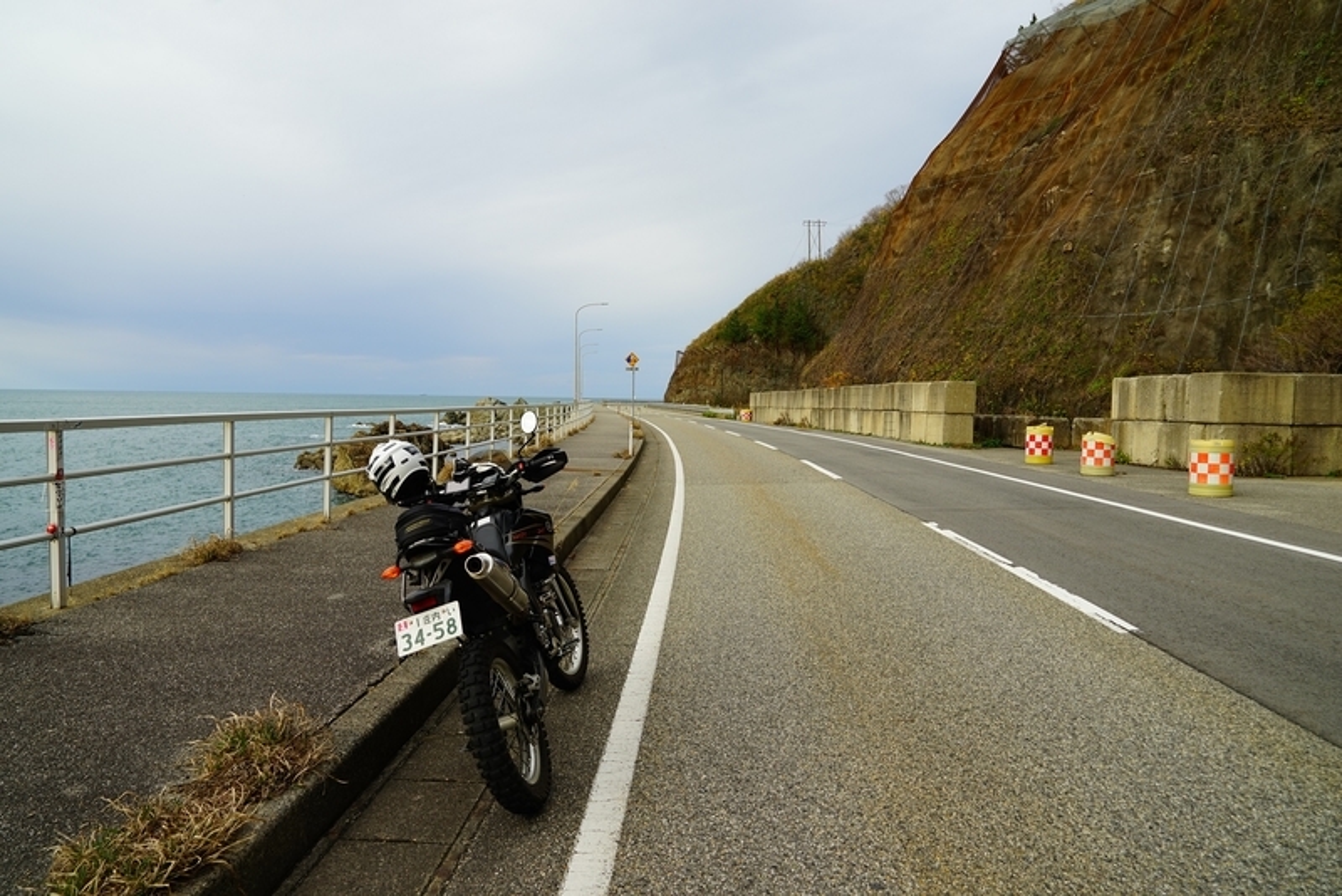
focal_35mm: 24
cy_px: 448
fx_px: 895
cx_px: 671
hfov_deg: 73.7
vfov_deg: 53.2
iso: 100
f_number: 6.7
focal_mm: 24
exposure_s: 1/90
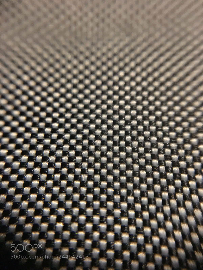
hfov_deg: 48.2
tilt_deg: -66.3
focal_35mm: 29
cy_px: 135
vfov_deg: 61.7
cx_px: 102
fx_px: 227
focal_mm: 4.15
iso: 320
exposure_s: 1/15
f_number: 2.2
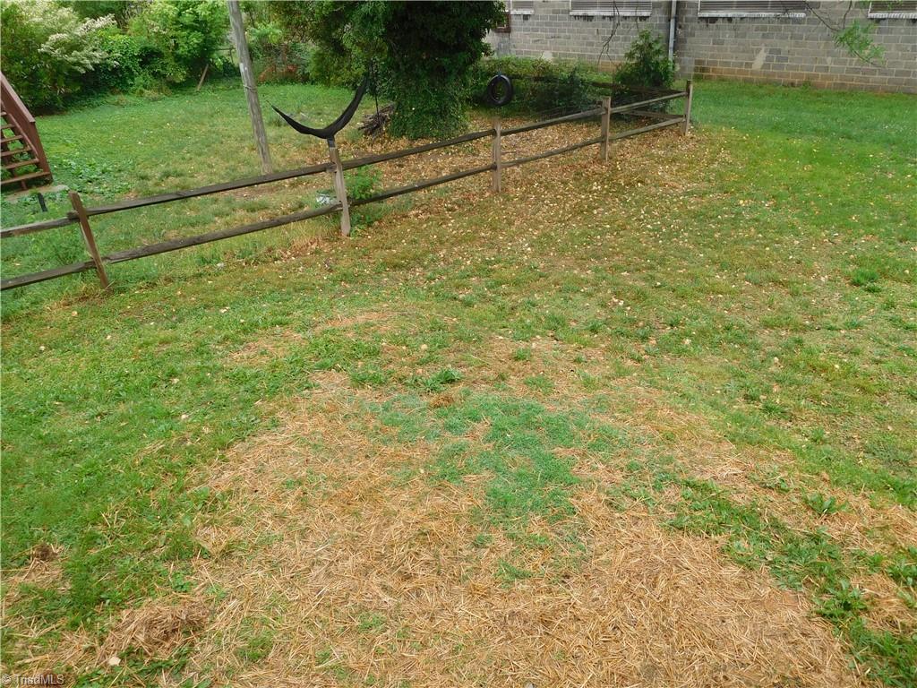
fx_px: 662
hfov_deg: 69.4
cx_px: 458
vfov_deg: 54.9
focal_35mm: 25
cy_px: 344
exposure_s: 1/160
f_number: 3.4
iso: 125
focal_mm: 4.5
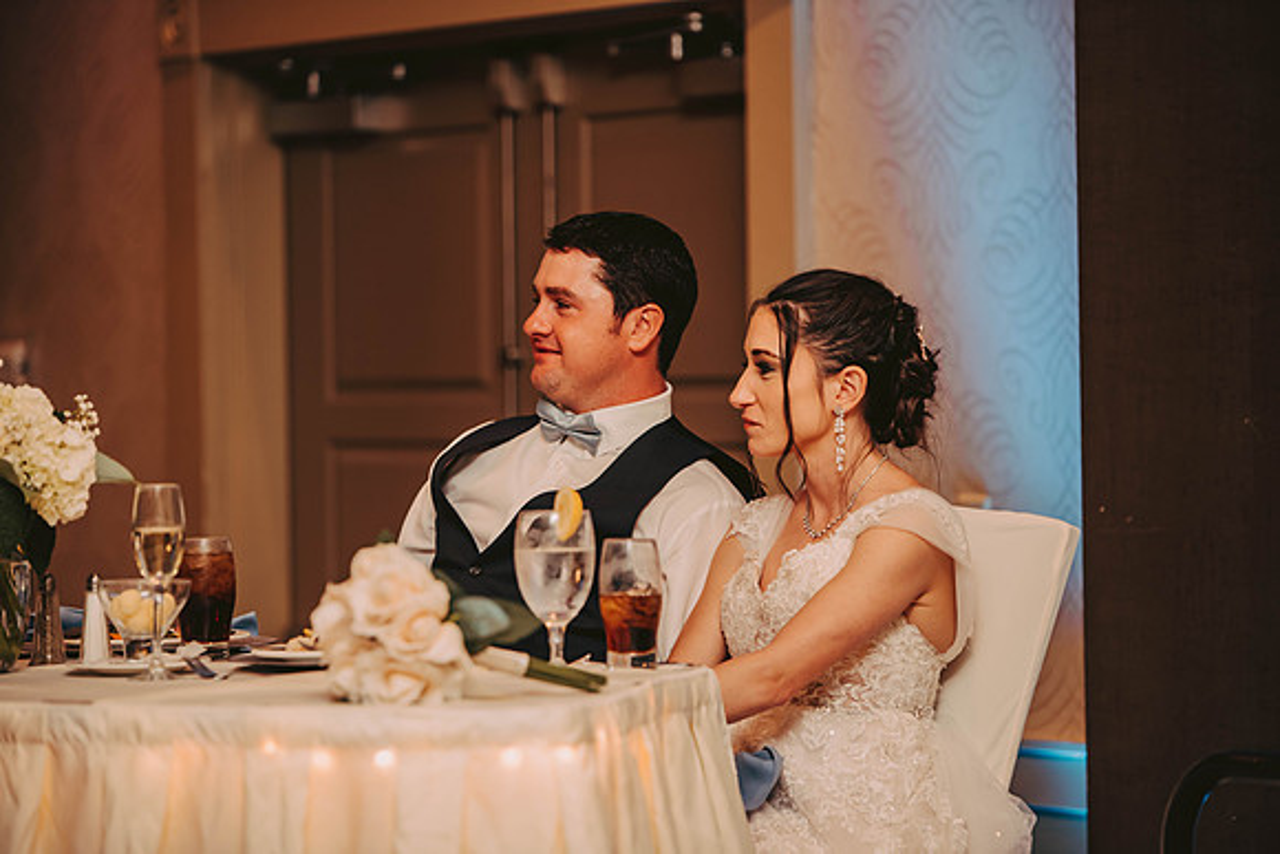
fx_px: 5334
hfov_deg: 13.7
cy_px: 427
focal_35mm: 150
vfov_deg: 9.2
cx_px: 640
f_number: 2.8
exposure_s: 1/60
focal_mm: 150
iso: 800
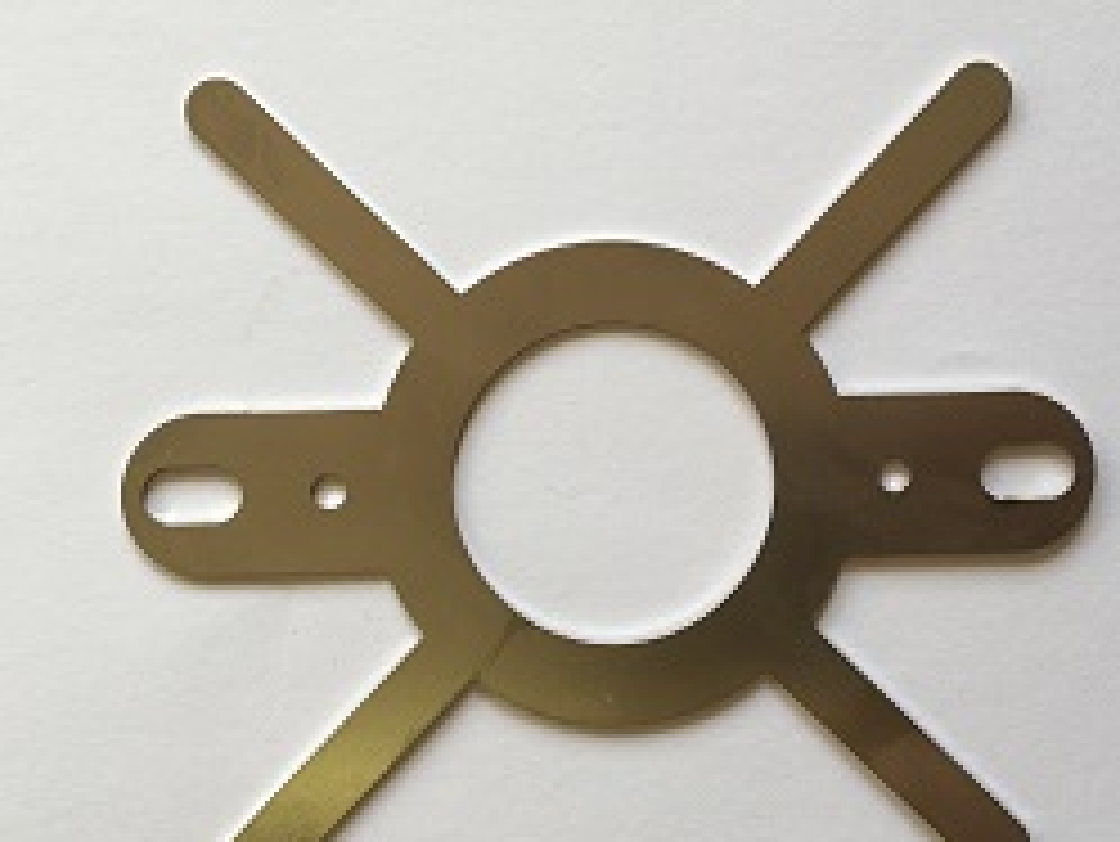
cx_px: 657
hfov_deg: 40.3
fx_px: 1521
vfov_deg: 30.9
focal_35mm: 47
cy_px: 489
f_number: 2.2
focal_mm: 4.15
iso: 25
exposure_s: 1/100
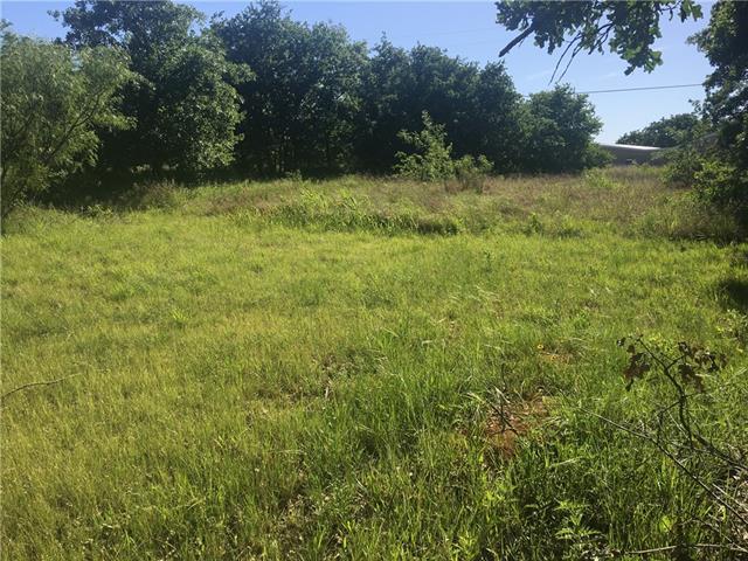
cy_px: 280
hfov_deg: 61.7
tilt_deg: -8.8
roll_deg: +1.3
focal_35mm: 29
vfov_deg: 48.2
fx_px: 627
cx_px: 374
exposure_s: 1/1326
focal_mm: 4.15
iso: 25
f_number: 2.2
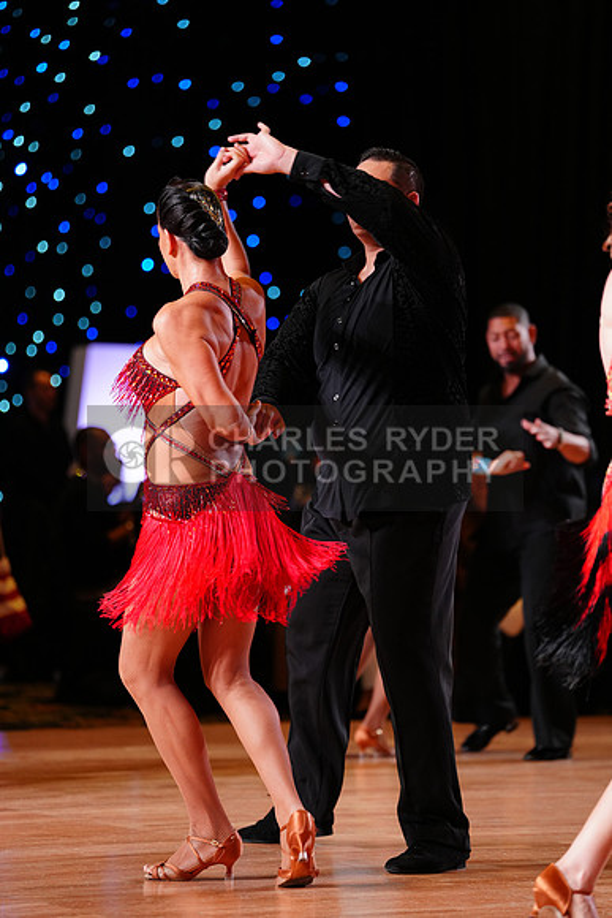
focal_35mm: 142
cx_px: 306
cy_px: 459
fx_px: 3619
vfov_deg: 14.4
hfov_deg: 9.7
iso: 1600
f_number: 2.8
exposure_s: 1/400
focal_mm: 142
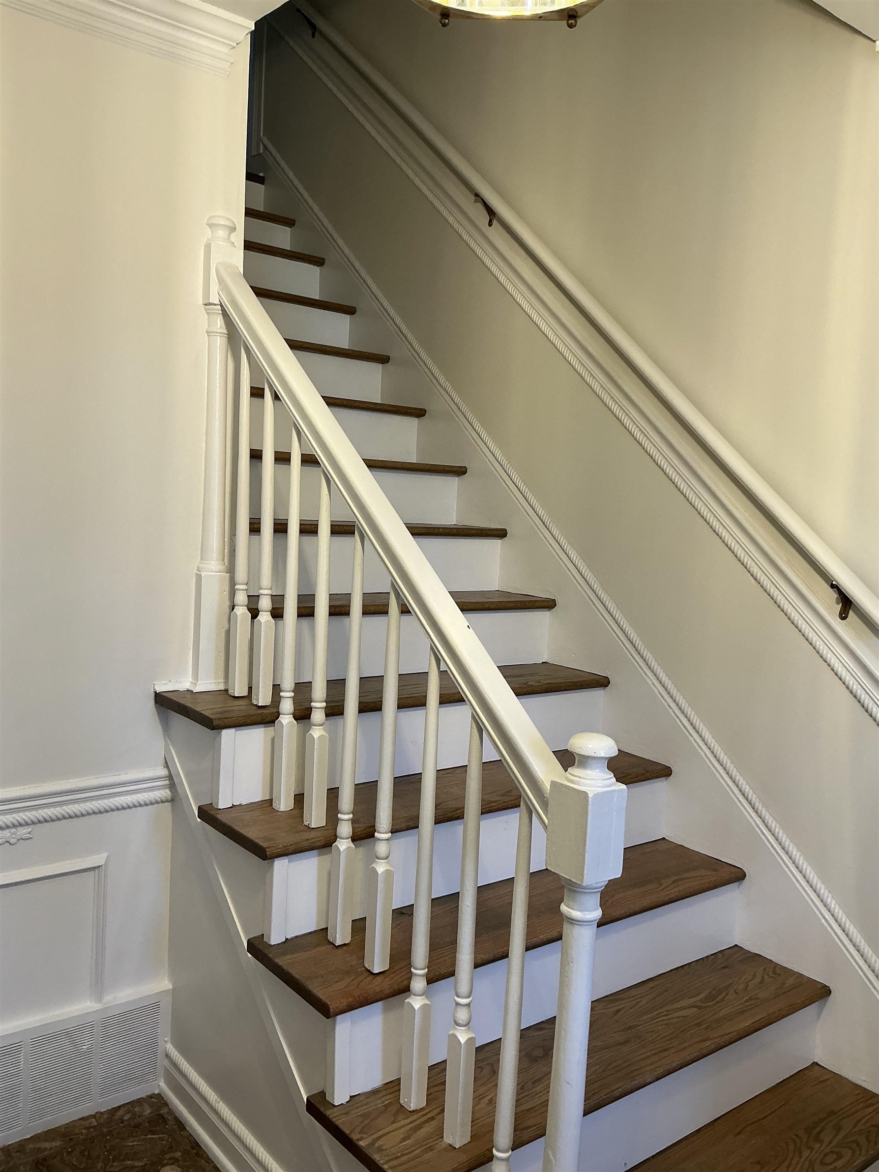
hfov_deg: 49.7
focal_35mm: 28
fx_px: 948
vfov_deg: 63.4
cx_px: 440
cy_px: 586
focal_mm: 3
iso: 50
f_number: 1.8
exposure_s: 1/60
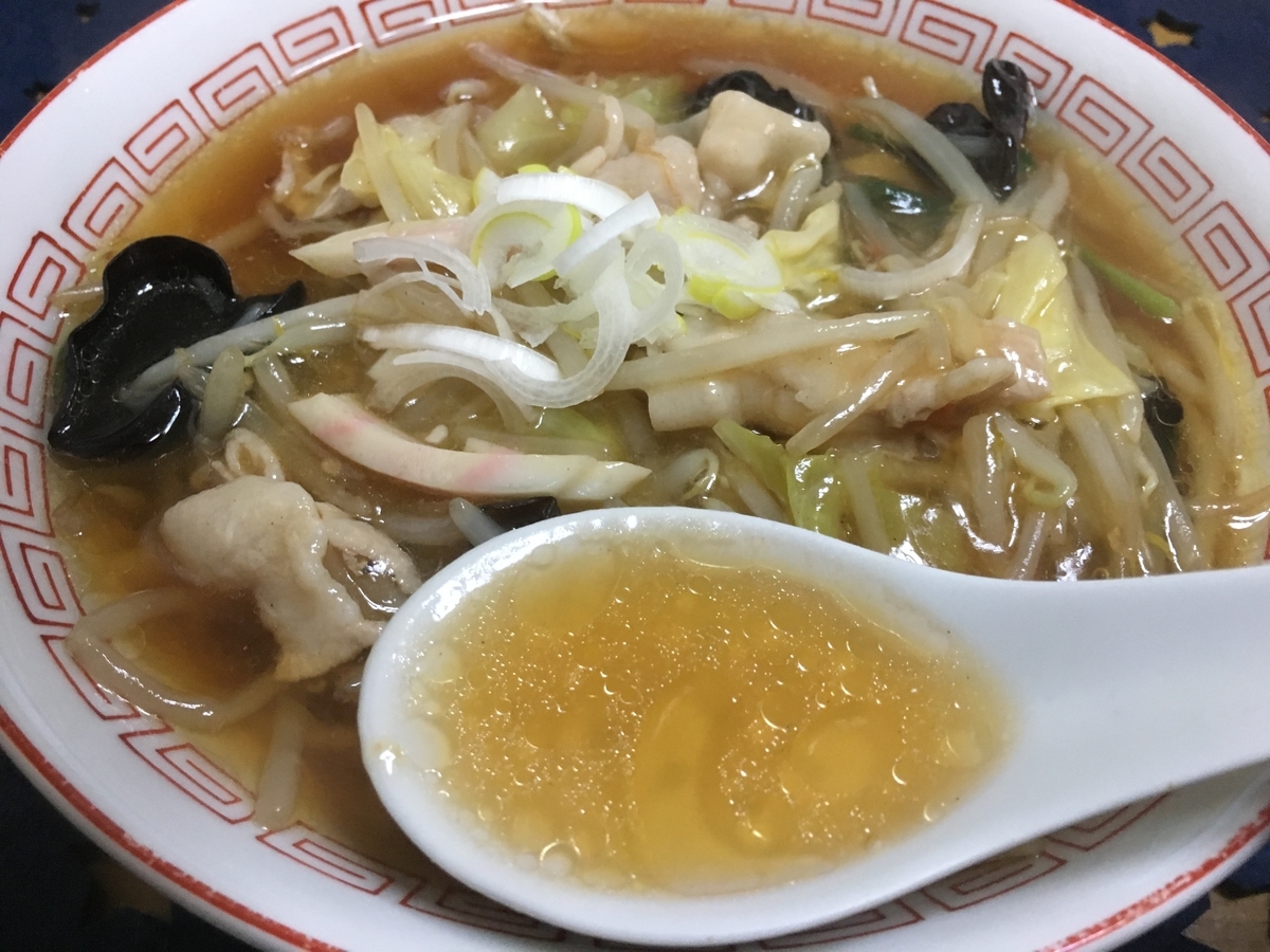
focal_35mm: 29
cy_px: 476
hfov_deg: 61.7
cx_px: 635
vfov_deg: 48.2
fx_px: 1064
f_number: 2.2
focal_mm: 4.15
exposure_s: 1/33
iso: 200
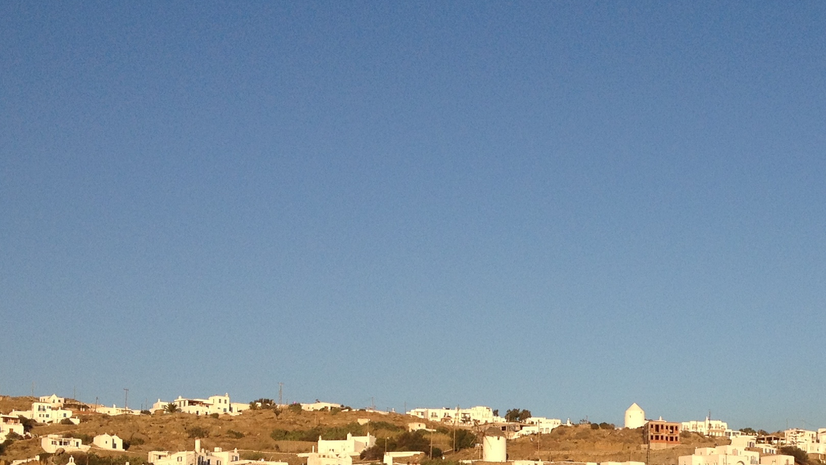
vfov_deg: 15.2
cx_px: 670
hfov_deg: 27.0
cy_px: 534
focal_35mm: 77
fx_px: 1686
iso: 50
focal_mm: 4.28
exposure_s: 1/1534
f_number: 2.4
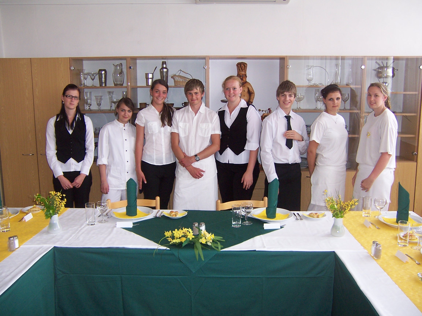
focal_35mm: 33
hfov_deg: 55.4
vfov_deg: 42.9
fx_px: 402
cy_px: 158
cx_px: 211
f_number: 2.8
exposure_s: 1/60
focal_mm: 5.5
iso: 140
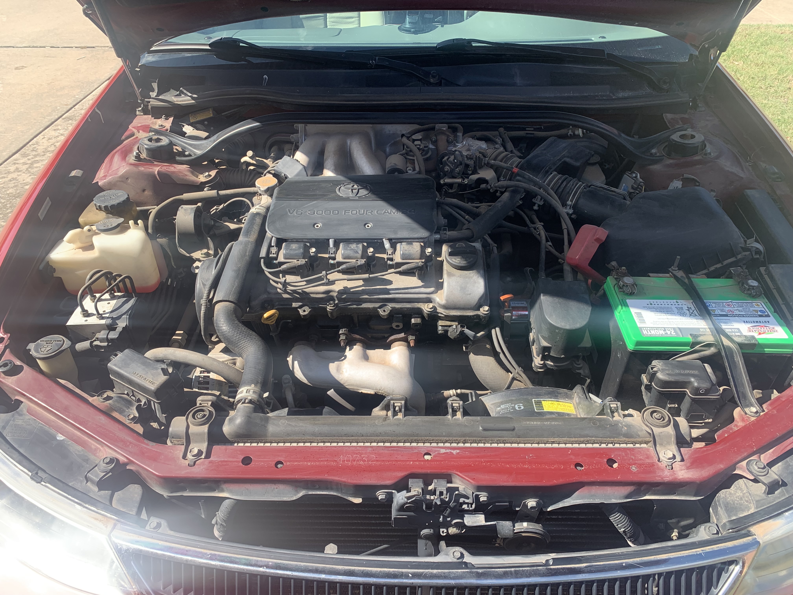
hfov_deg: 67.3
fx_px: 596
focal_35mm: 26
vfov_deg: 53.1
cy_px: 298
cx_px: 396
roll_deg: +0.5
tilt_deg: -38.8
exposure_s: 1/651
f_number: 1.8
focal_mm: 4.25
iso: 25
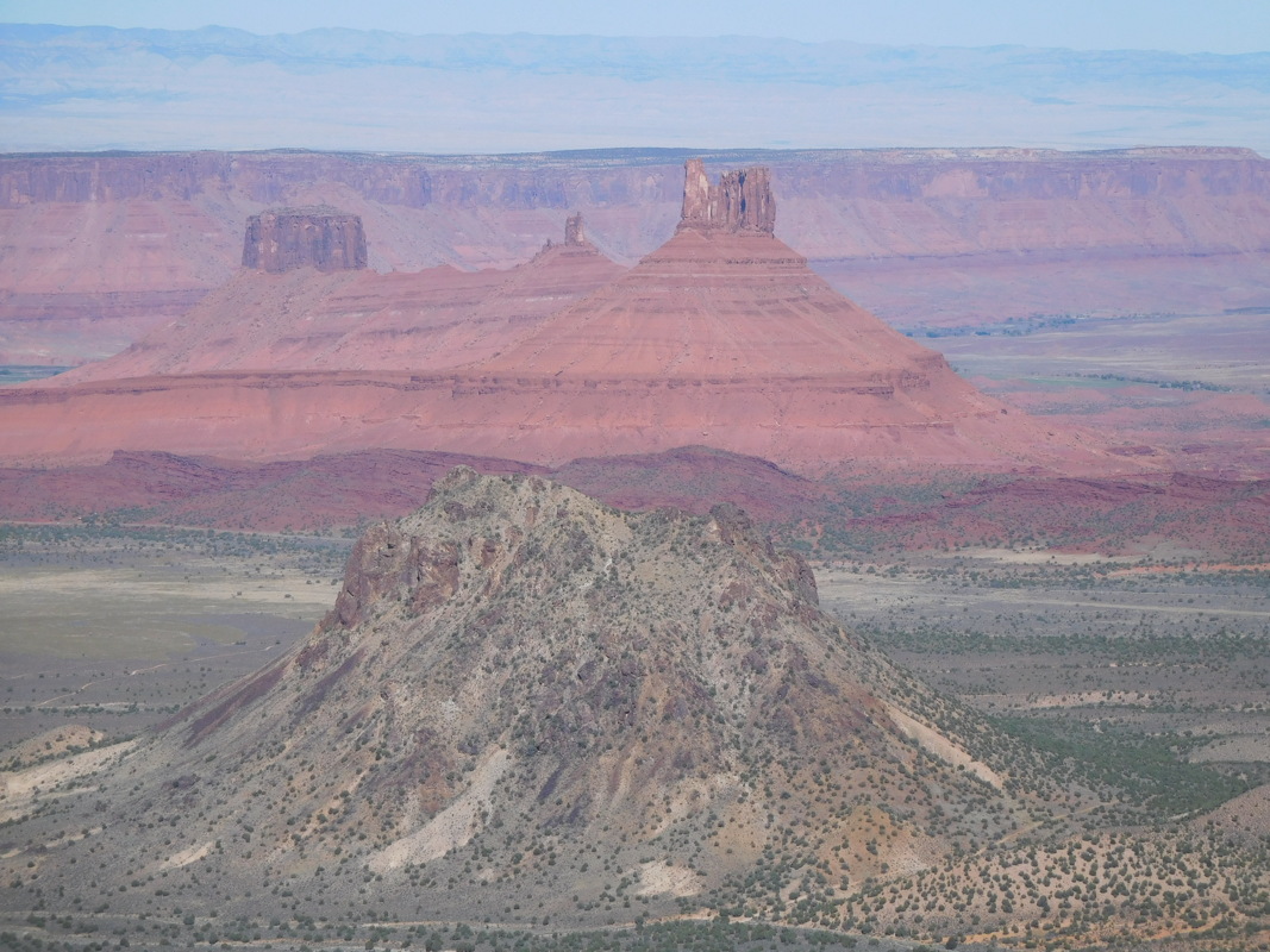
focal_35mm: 125
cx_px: 635
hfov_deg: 15.8
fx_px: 4586
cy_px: 476
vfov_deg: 11.9
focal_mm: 22.3
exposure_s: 1/1000
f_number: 5
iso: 125
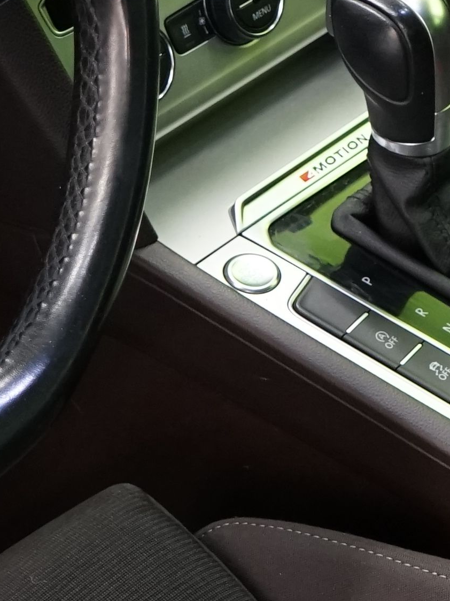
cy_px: 215
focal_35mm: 149
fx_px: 2583
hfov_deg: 10.0
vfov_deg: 13.2
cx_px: 289
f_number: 5
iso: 1600
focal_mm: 29
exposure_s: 1/20
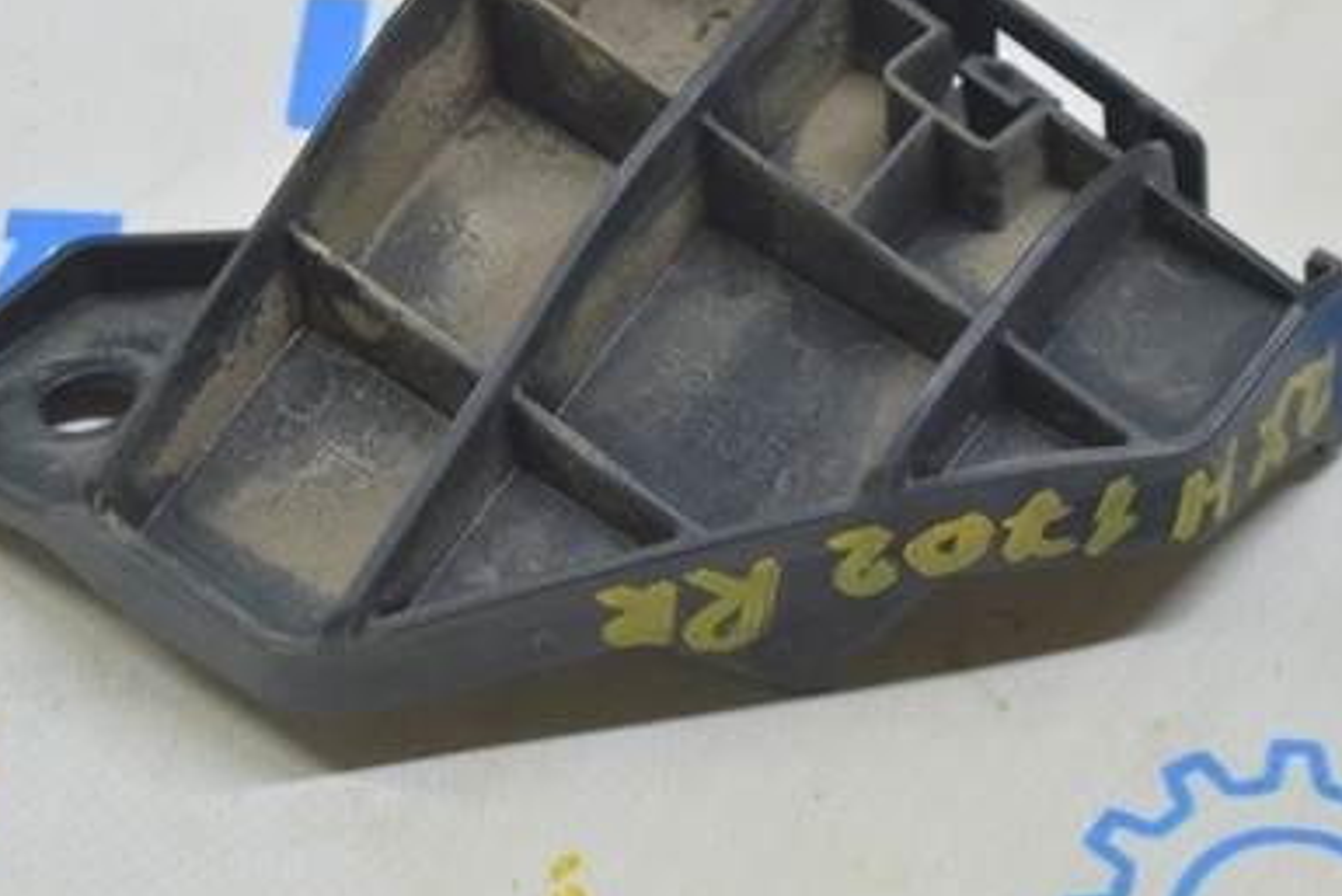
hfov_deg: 15.0
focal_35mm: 137
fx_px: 5102
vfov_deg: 10.0
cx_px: 624
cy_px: 225
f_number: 5.6
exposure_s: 1/20
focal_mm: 55
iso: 400
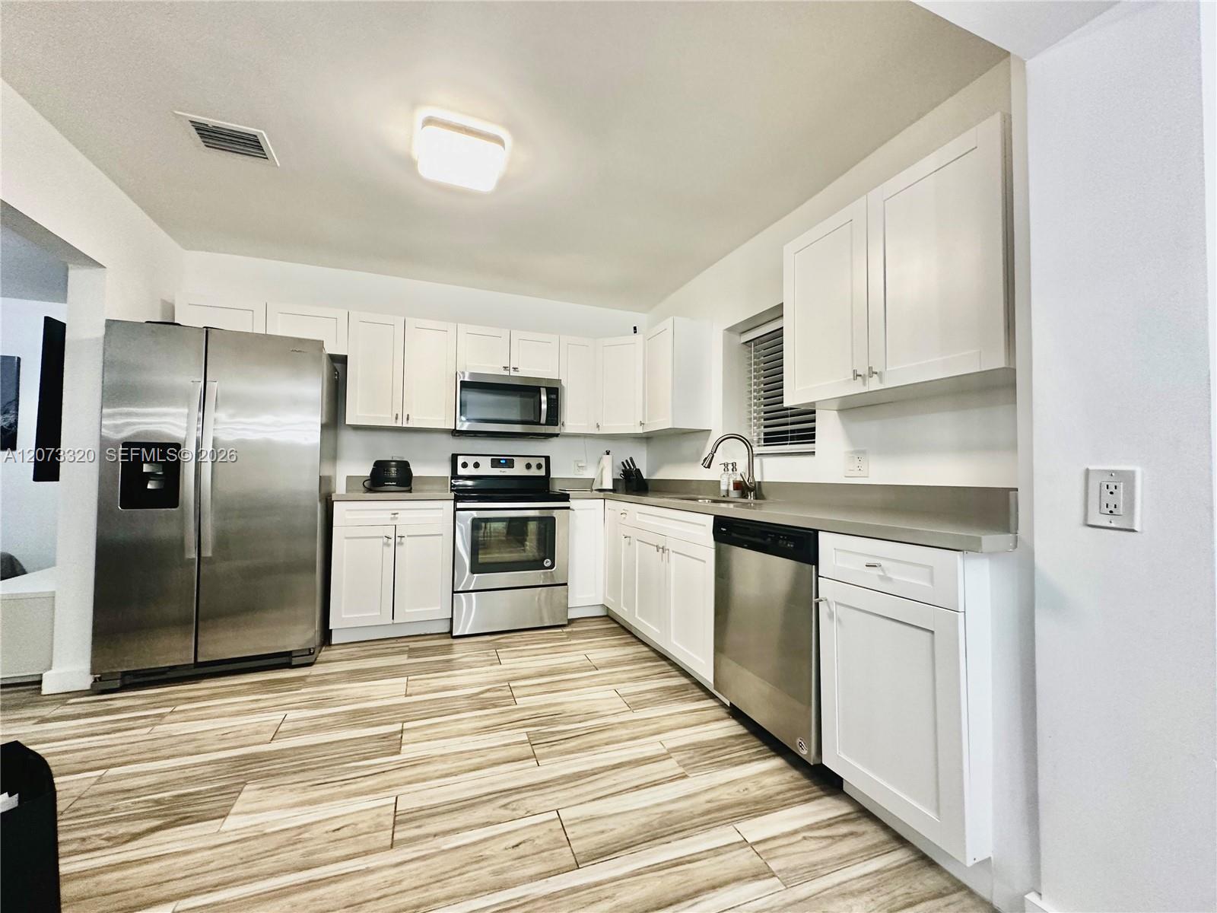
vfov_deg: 85.7
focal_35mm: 14
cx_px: 608
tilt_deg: +1.7
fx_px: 492
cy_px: 456
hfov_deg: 102.1
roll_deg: -0.3
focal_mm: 2.22
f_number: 2.2
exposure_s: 1/60
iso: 250
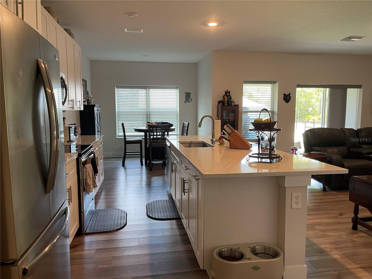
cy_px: 140
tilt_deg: -8.2
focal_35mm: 25
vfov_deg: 54.9
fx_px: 269
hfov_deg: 69.4
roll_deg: +0.2
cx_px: 186
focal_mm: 5.1
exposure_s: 1/60
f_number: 1.6
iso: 80
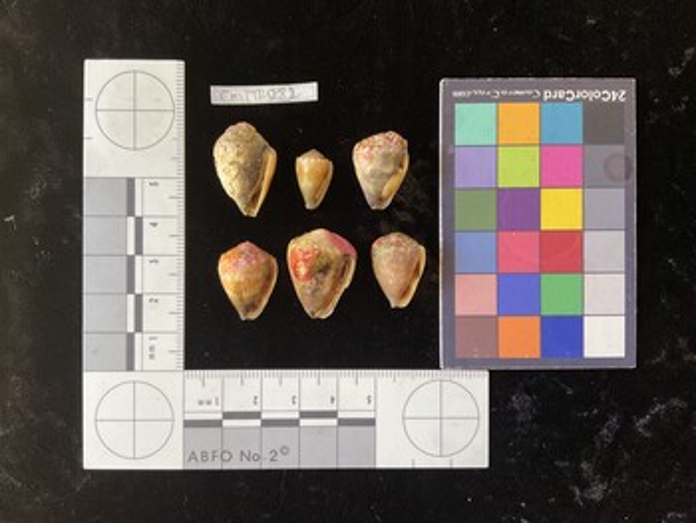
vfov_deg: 48.3
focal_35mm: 29
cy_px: 262
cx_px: 348
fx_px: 583
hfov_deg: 61.6
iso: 100
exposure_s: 1/60
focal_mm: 3
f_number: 1.8
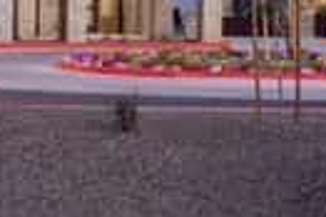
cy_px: -27
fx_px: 1935
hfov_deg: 9.6
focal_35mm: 214
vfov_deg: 6.4
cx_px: 102
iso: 100
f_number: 16
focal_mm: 70
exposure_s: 1
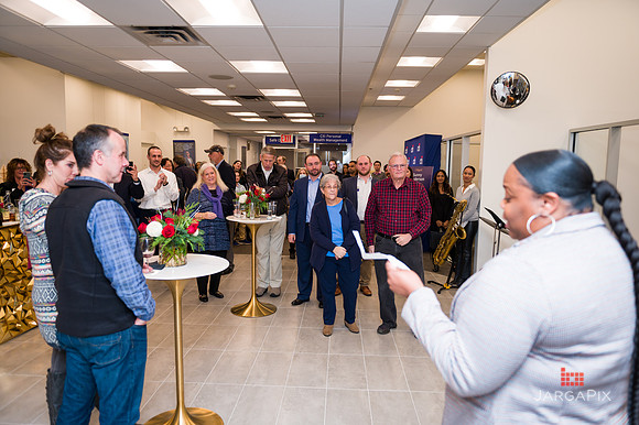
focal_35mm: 26
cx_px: 320
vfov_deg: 49.5
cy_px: 212
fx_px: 461
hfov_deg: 69.4
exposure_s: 1/200
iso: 400
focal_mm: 26
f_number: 3.2
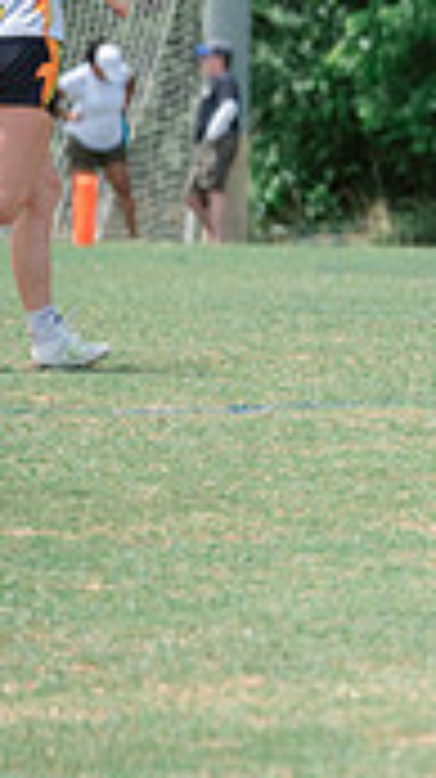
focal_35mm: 703
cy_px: 241
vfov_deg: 3.1
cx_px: 1272
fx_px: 14484
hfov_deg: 1.7
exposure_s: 1/1600
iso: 400
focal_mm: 200
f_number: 5
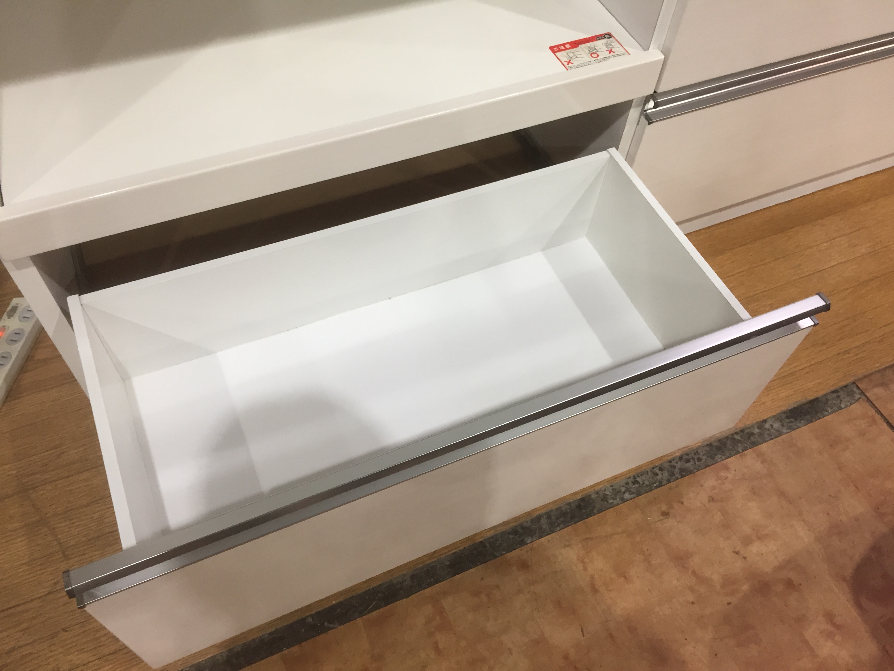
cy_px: 336
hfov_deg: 61.7
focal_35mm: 29
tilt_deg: -53.2
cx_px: 447
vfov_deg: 48.2
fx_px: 749
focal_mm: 4.15
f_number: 2.2
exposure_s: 1/30
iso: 80
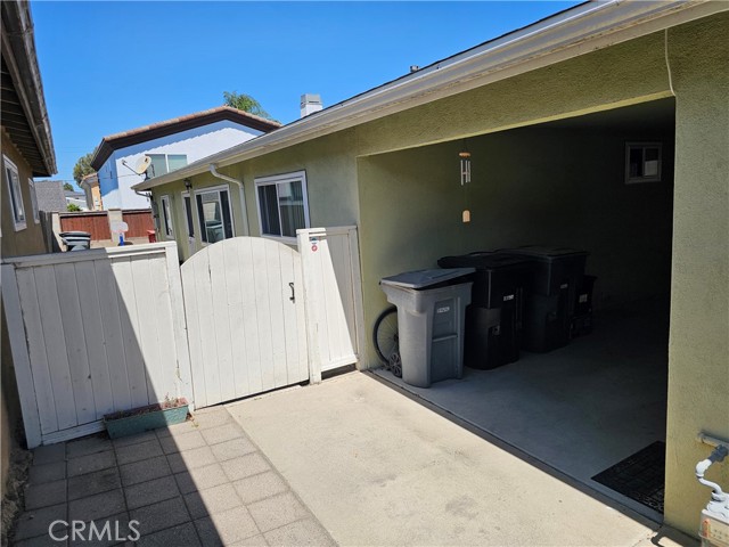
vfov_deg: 58.9
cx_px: 364
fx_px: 484
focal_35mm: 23
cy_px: 274
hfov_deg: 73.9
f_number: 1.7
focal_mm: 6.3
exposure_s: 1/1182
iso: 20
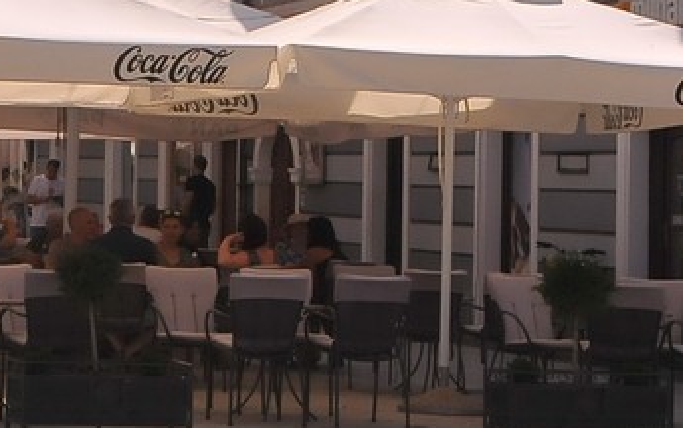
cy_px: 36
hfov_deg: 12.9
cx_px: -87
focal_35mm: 159
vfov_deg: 8.3
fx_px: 2952
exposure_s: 1/800
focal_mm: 35
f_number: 14
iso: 800
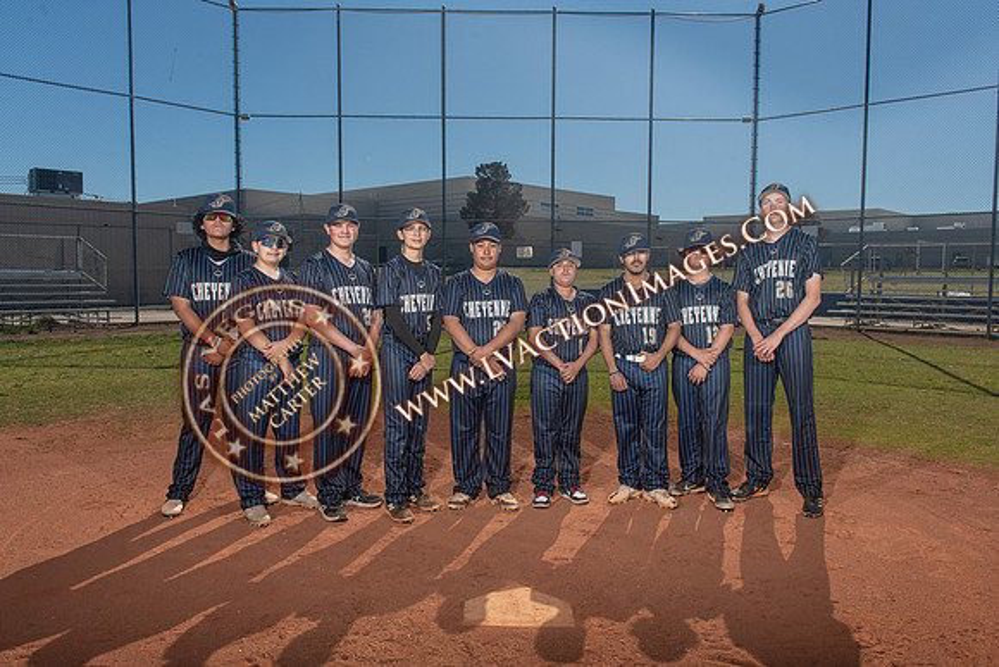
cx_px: 497
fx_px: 763
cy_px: 328
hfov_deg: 66.4
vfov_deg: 47.2
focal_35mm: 27
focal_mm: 27
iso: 320
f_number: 10
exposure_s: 1/250
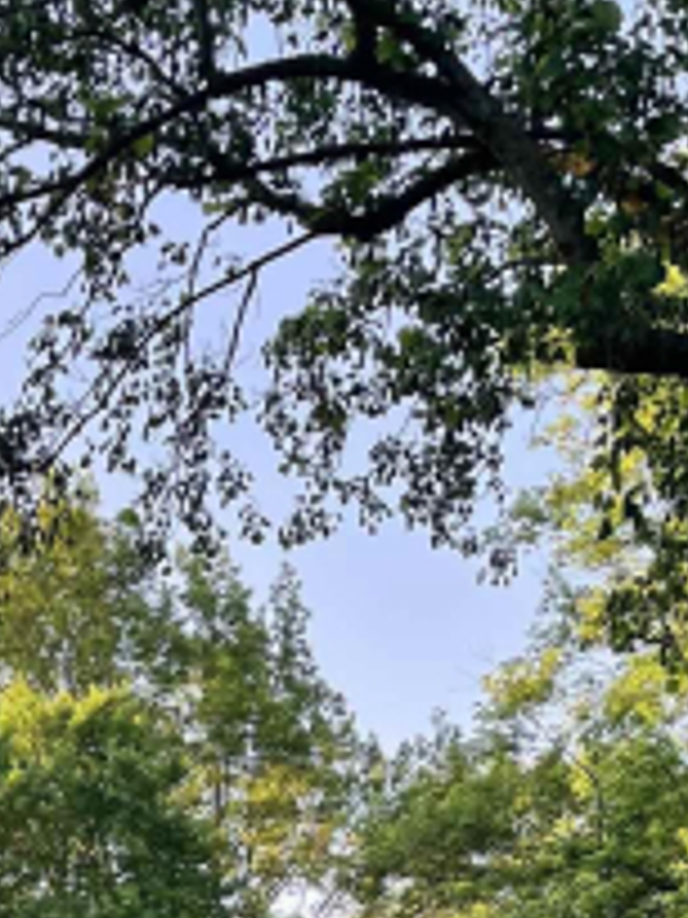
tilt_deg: +3.9
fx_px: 2253
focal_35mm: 85
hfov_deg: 16.4
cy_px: 1244
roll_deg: +2.9
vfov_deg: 20.7
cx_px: -216
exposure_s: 1/354
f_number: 1.6
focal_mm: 5.1
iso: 50
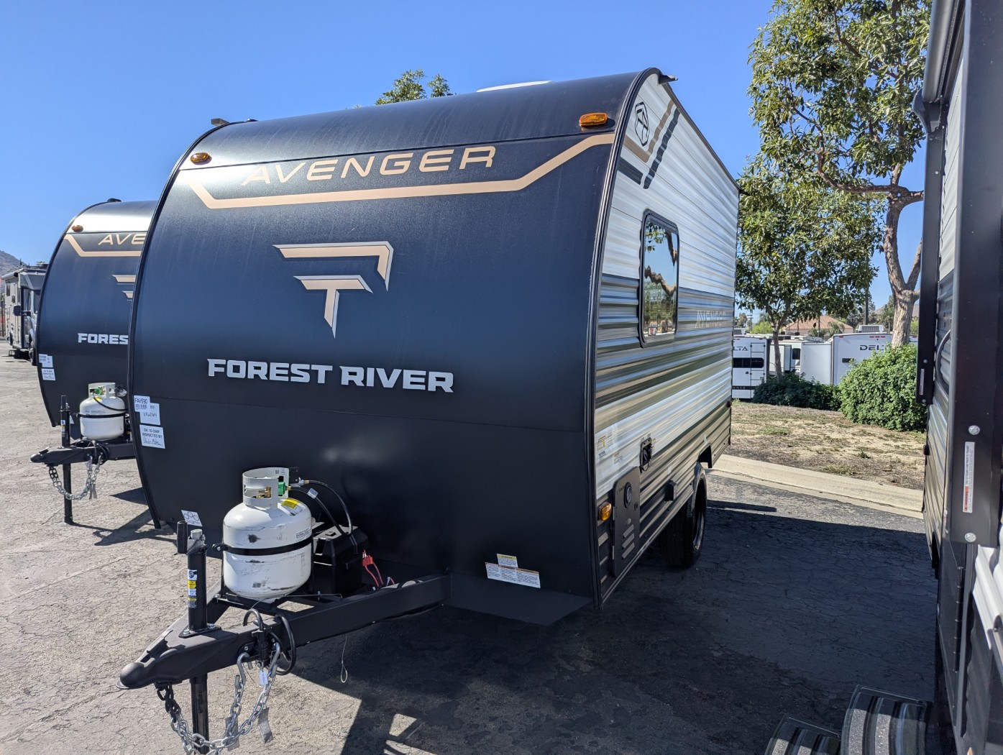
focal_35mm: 24
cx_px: 502
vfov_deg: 56.9
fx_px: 696
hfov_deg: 71.5
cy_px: 378
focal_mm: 6.81
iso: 46
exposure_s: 1/2695
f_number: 1.85
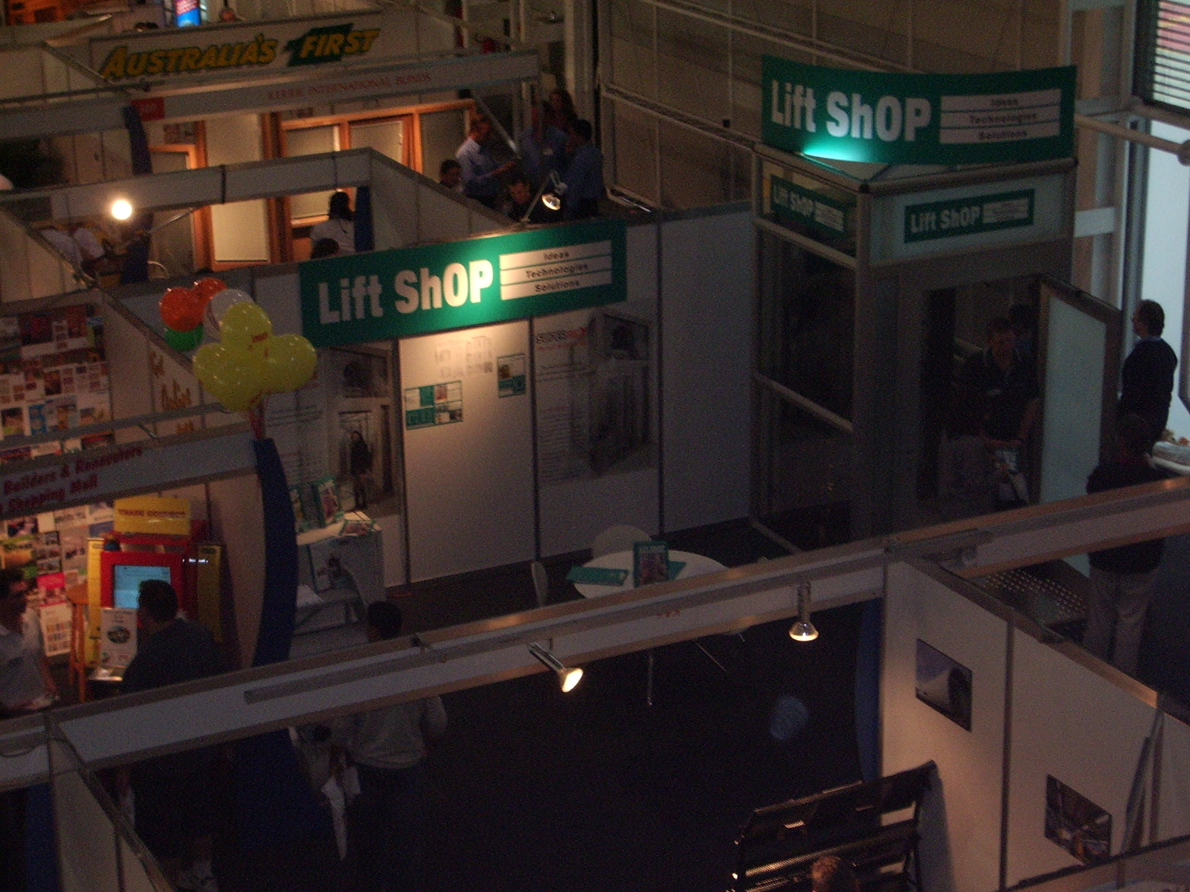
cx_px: 595
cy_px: 446
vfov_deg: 19.9
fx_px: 2544
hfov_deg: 26.3
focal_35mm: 74
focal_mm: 12.2
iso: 200
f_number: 3.9
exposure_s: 1/50
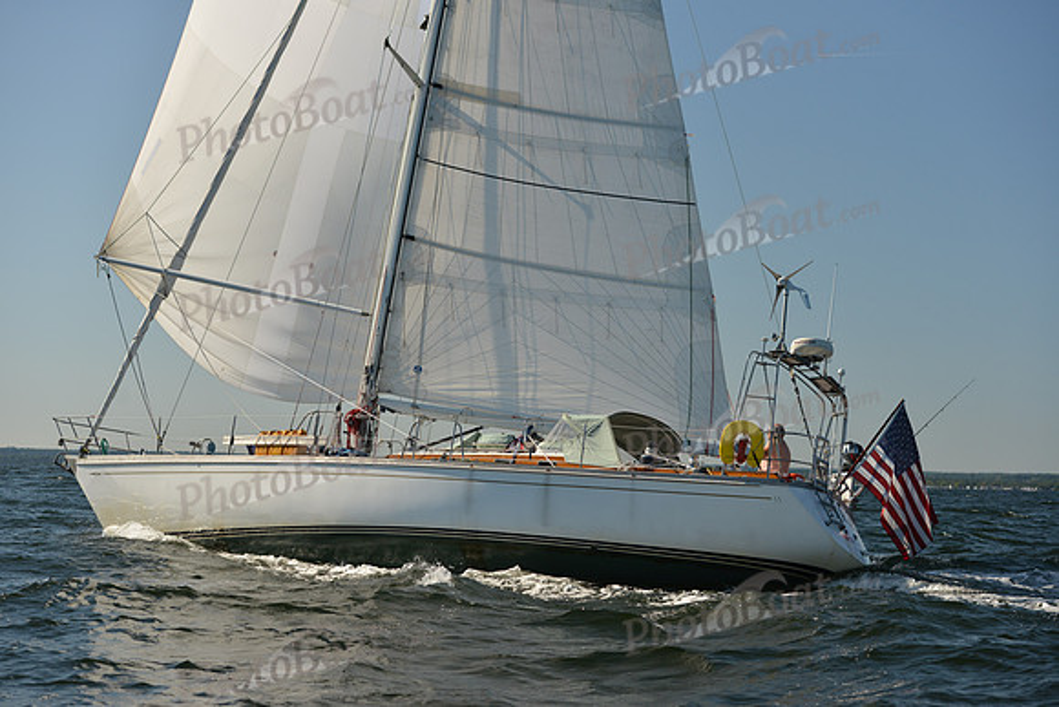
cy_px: 354
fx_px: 2060
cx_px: 530
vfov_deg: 19.5
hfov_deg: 28.8
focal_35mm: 70
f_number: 5
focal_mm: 70
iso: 320
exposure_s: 1/1250
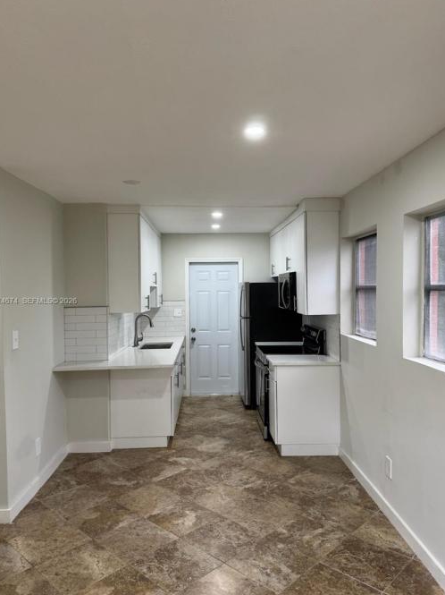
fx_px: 446
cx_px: 219
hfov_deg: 53.0
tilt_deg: -2.3
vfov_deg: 67.3
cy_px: 302
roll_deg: +0.7
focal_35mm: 26
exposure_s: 1/60
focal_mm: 6.76
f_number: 1.78
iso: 125
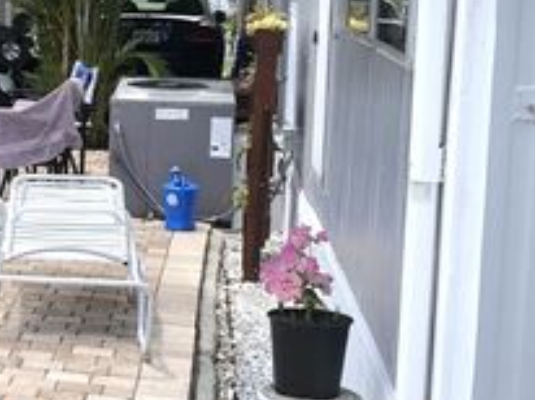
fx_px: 1343
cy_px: 145
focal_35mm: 87
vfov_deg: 16.9
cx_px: -39
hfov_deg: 21.5
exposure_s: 1/1000
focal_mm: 3.99
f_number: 1.8
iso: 20
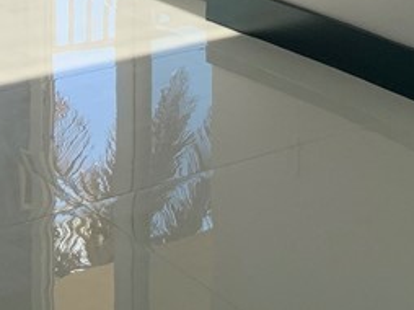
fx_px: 1398
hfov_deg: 16.5
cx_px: 404
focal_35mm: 117
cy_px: -246
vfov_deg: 11.7
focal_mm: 3
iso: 16
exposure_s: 1/545
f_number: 1.8
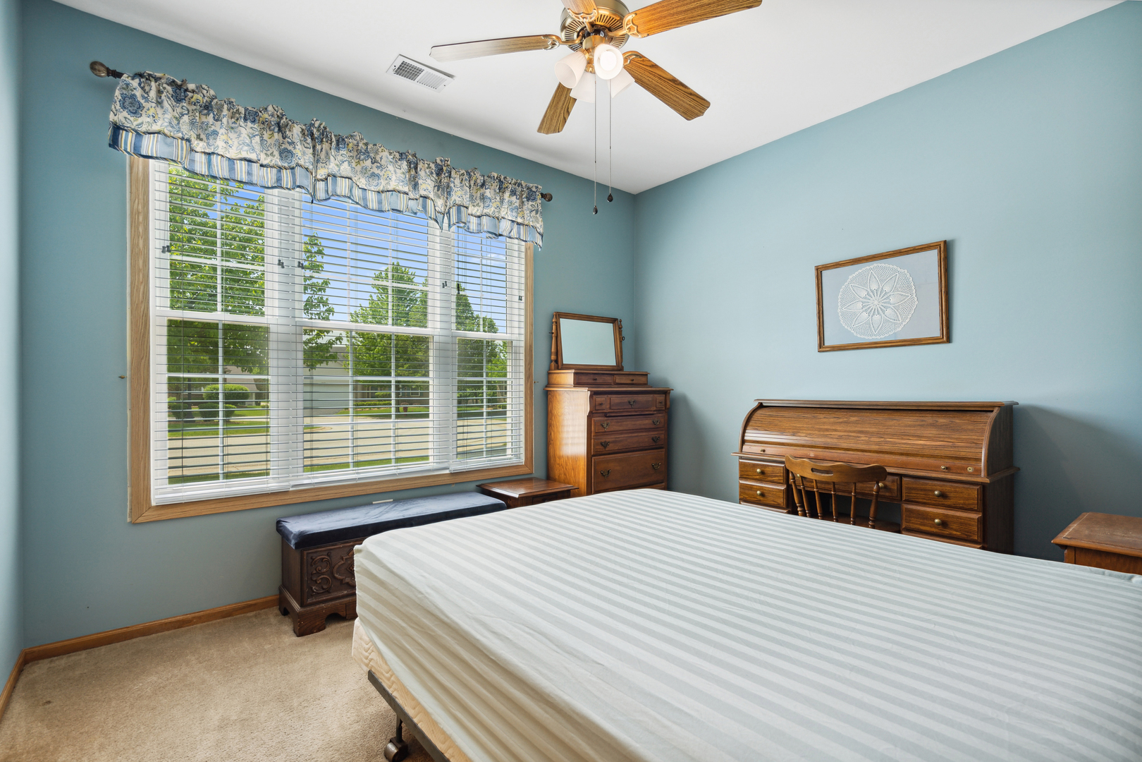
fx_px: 508
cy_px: 381
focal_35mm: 16
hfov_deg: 96.7
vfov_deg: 73.7
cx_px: 571
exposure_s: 1/13
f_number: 8
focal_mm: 16
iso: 100
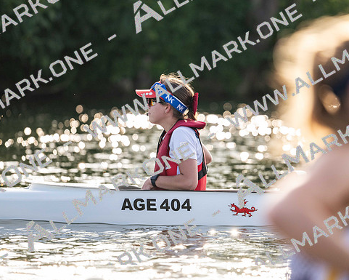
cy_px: 140
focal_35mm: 453
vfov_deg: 3.4
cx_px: 173
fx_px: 4680
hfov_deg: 4.3
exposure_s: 1/2500
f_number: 4.5
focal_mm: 400
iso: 1400
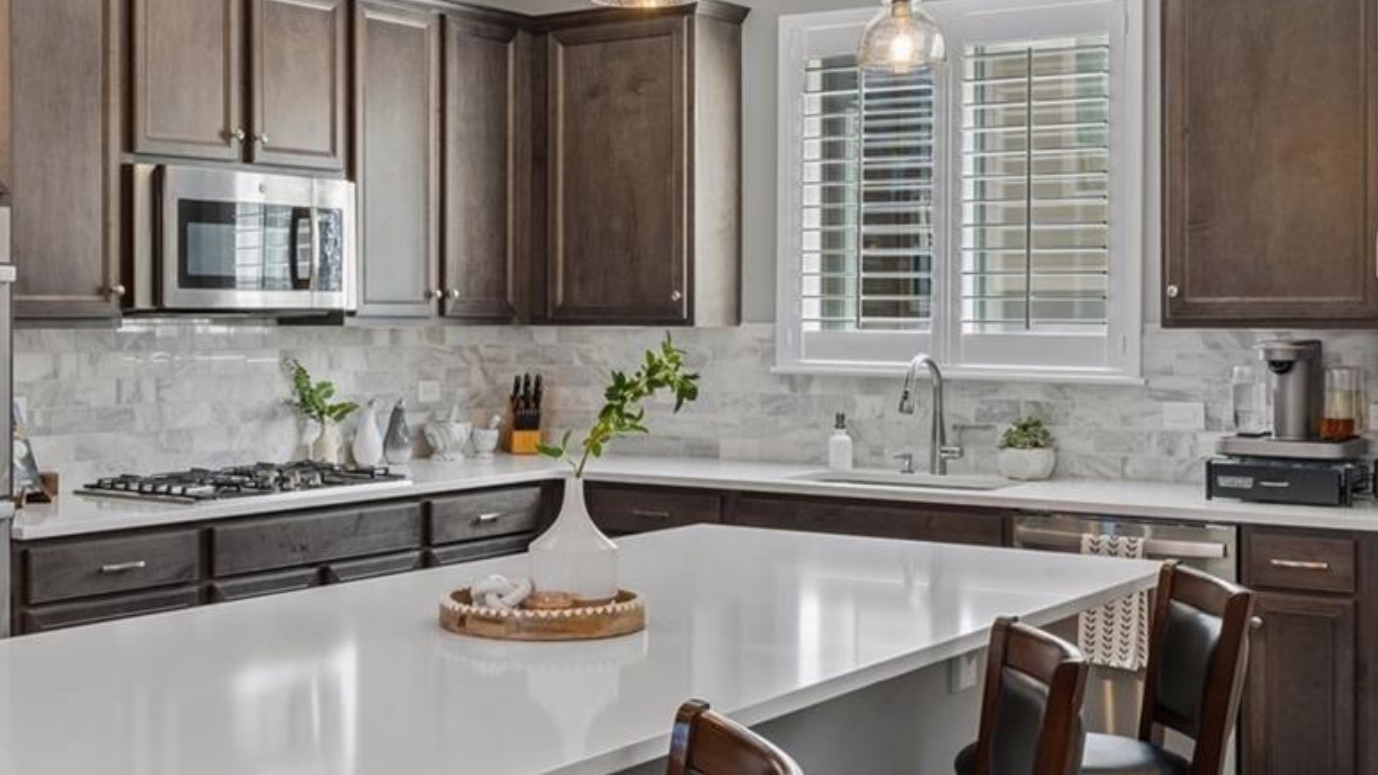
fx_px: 1900
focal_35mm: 52
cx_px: 453
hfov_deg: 39.4
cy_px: 342
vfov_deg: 23.1
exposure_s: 1/25
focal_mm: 24
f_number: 9
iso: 400
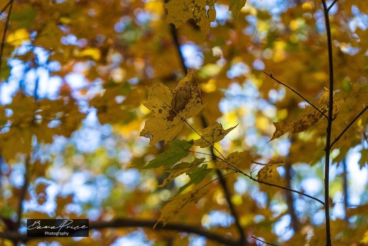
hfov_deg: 28.8
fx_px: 716
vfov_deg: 19.5
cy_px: 123
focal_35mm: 70
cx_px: 184
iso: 8000
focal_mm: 70
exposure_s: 1/800
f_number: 5.6
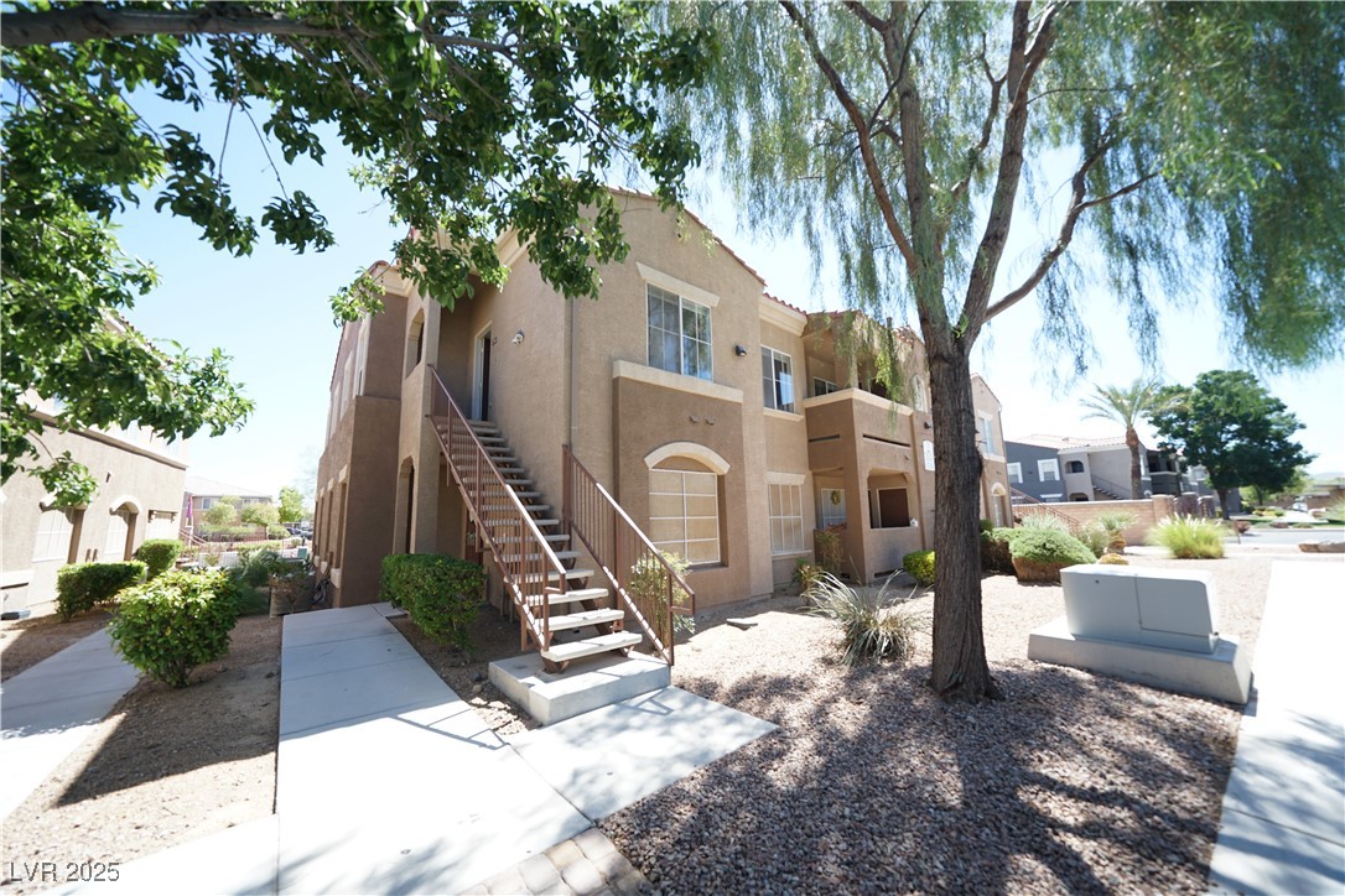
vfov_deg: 90.0
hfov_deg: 112.6
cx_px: 672
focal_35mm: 12
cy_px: 448
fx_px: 448
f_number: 5
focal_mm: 12
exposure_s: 1/250
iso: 200
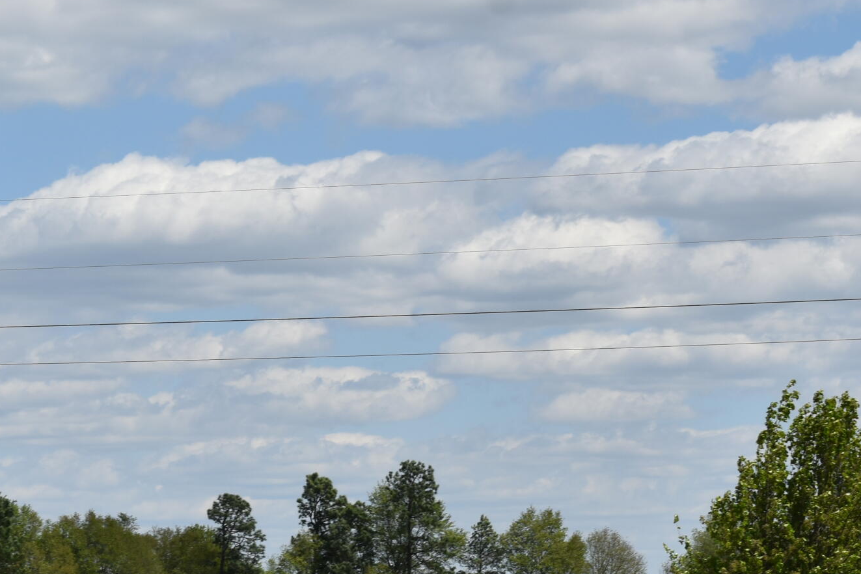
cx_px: 566
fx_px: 4475
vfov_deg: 7.3
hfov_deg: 11.0
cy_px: 516
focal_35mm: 187
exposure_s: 1/320
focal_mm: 55
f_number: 9
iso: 100
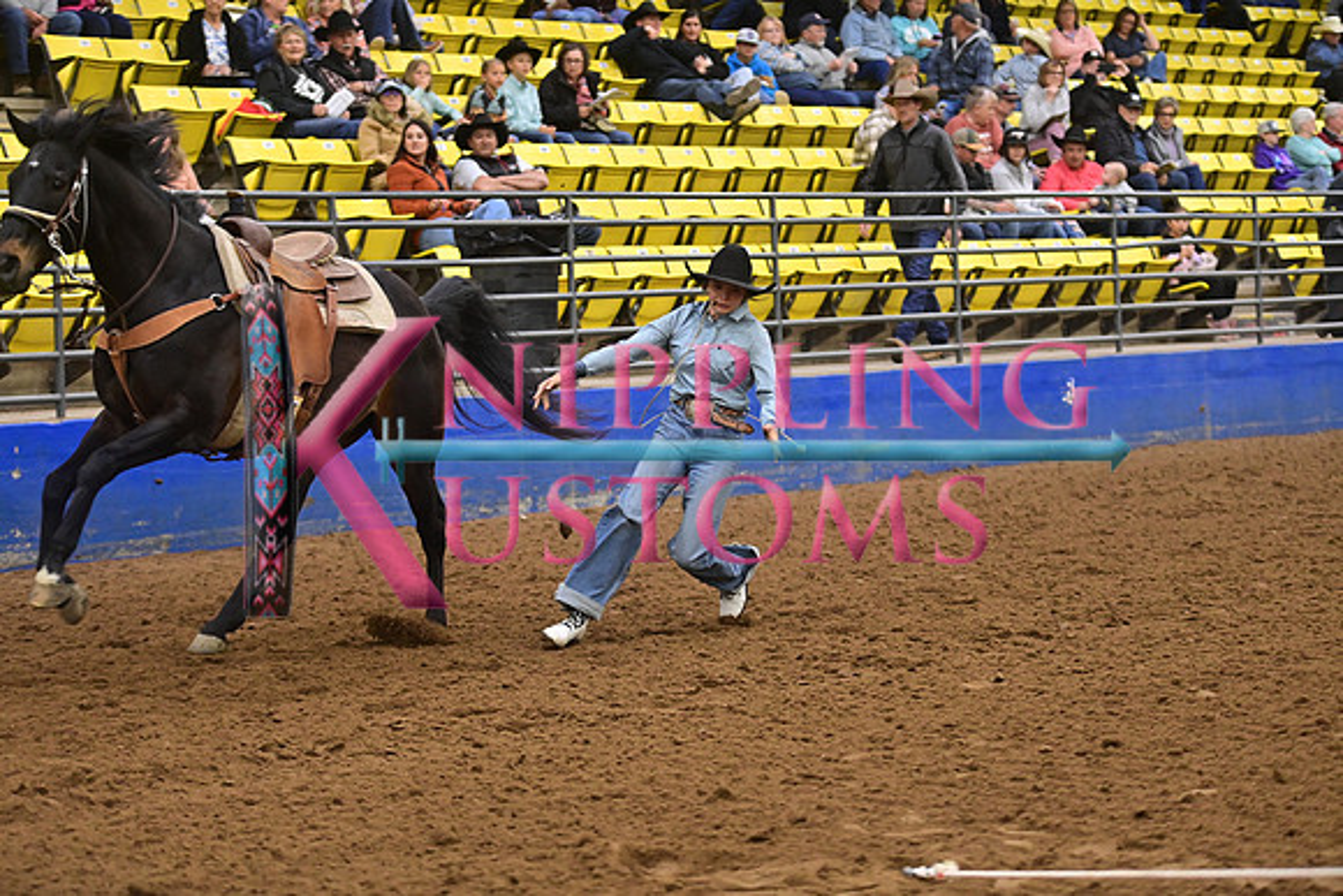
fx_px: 3731
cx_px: 672
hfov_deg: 20.4
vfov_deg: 13.7
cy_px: 448
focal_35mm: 100
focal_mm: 100
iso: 5000
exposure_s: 1/640
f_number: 2.8
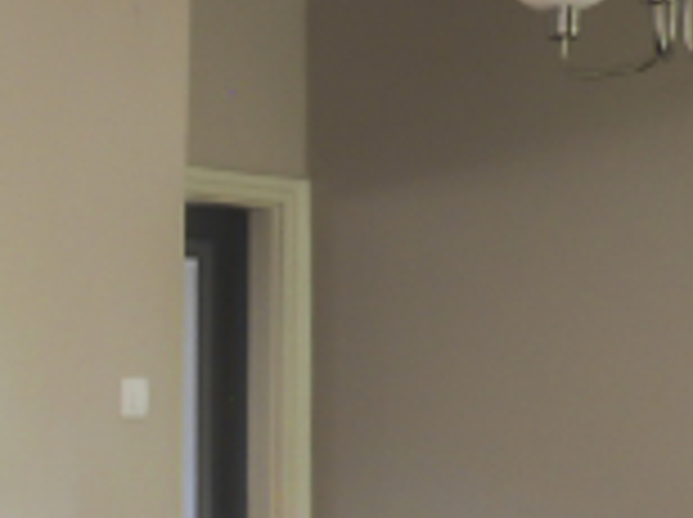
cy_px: 383
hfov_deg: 18.3
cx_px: -436
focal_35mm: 91
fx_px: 1819
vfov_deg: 16.1
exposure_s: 1/6
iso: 200
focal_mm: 7
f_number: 2.8
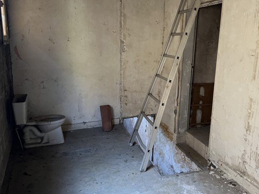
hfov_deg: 58.3
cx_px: 139
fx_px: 232
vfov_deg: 45.4
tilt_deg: -11.7
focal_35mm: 31
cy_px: 87
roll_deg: -1.1
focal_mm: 5.7
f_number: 1.5
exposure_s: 1/60
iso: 400
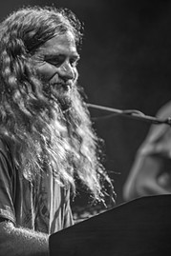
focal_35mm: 351
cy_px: 130
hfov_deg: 3.9
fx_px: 2504
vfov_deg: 5.9
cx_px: 74
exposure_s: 1/50
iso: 100
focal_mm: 210
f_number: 4
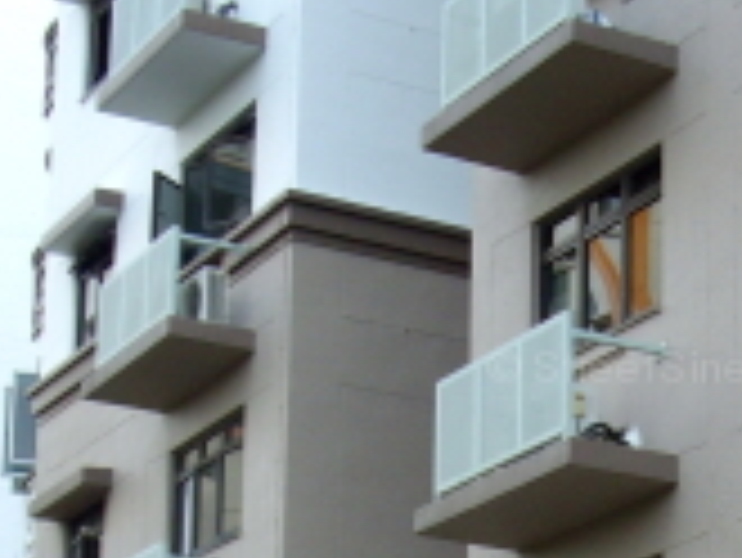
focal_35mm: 123
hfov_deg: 15.6
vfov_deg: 11.6
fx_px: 2638
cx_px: 823
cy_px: 824
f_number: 2.8
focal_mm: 6.2
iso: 111
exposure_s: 1/125
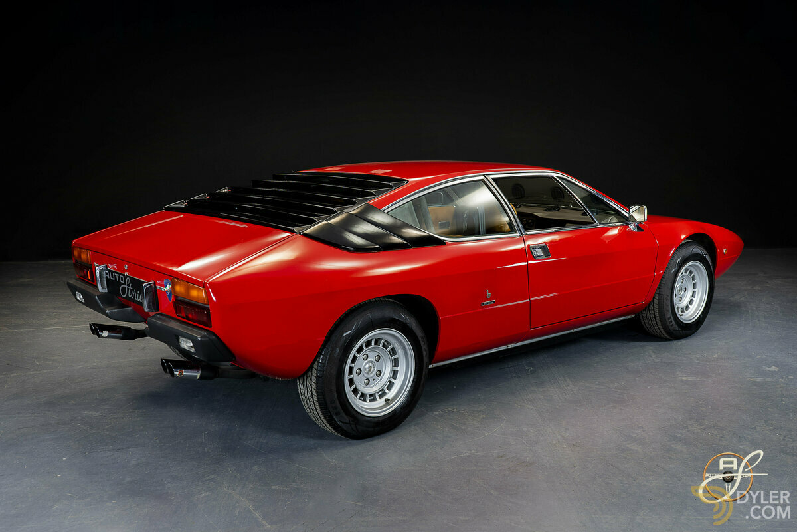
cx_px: 398
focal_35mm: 35
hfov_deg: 54.4
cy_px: 266
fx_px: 775
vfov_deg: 37.9
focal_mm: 35
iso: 250
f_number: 7.1
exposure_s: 1/2.5
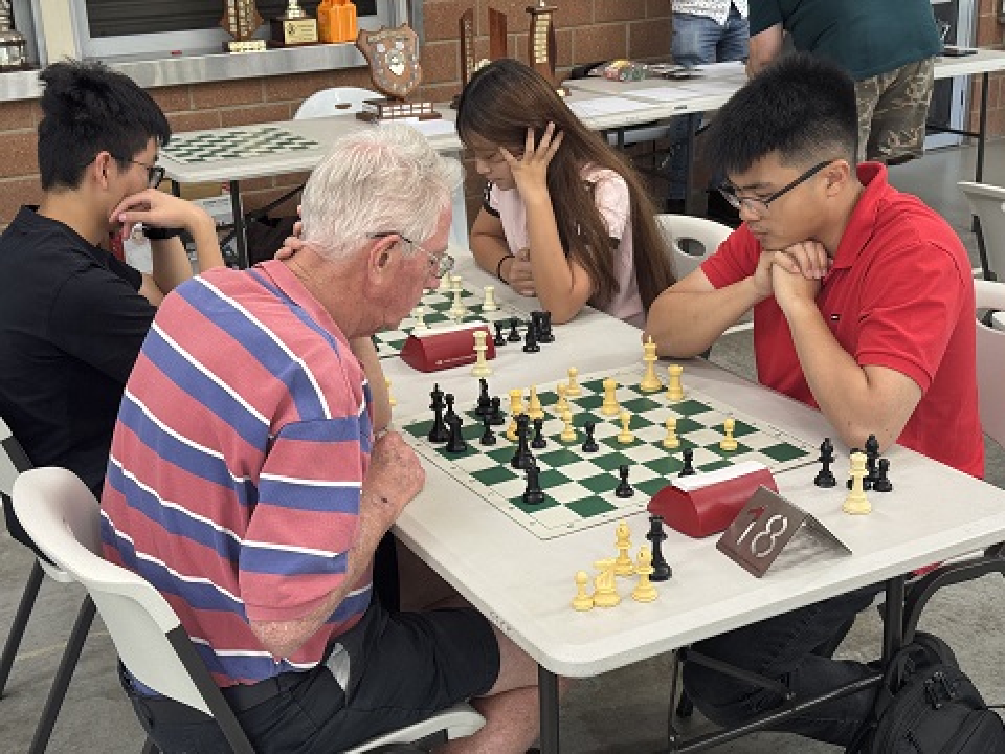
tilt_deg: -19.6
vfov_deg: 30.3
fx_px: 1394
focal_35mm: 48
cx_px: 502
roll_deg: +2.0
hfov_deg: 39.7
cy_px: 377
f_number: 1.78
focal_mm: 6.76
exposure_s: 1/100
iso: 125
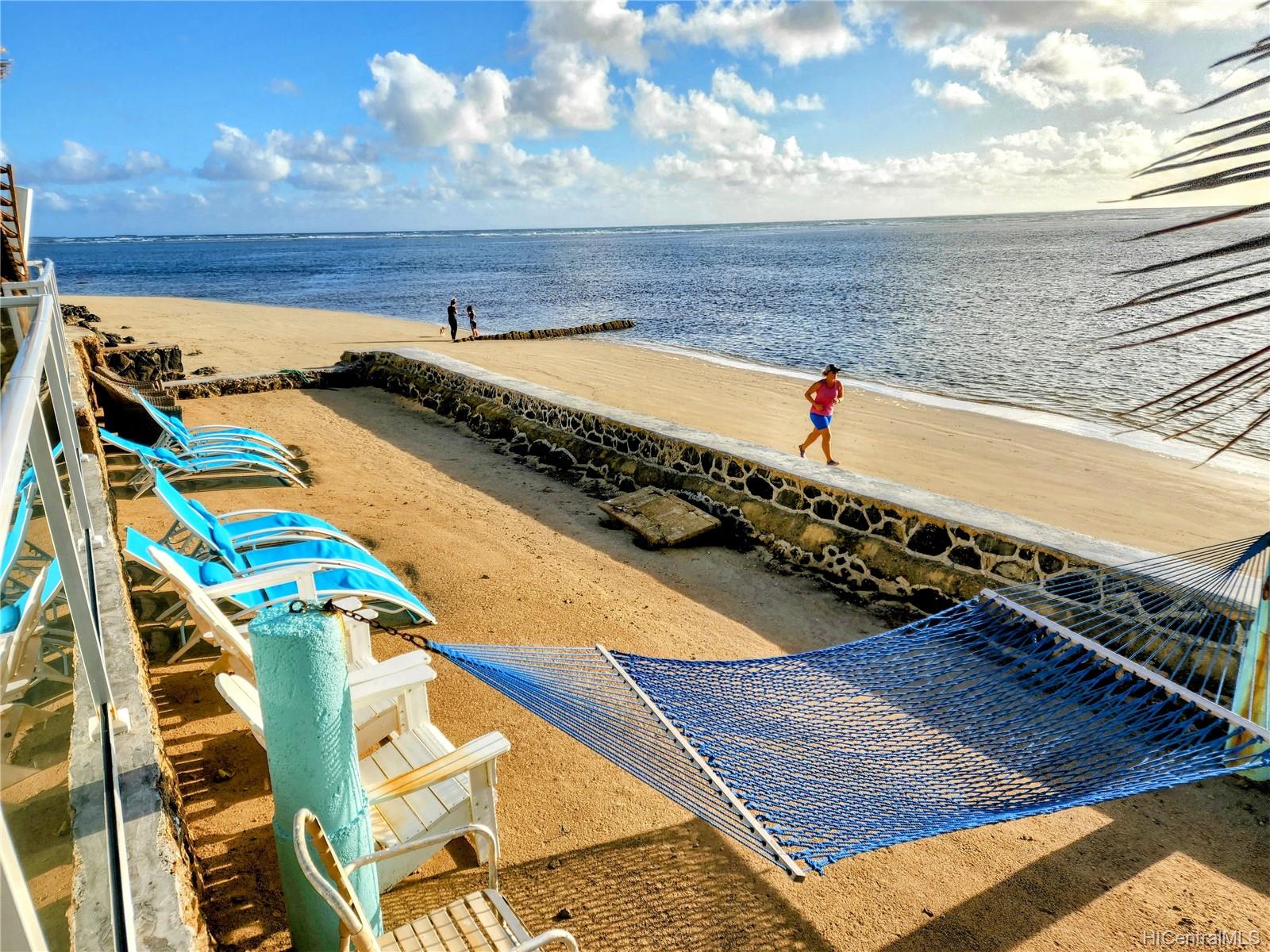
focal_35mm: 23
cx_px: 635
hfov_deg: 73.9
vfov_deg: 58.9
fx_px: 844
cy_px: 476
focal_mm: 6.4
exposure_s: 1/1000
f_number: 1.8
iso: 12
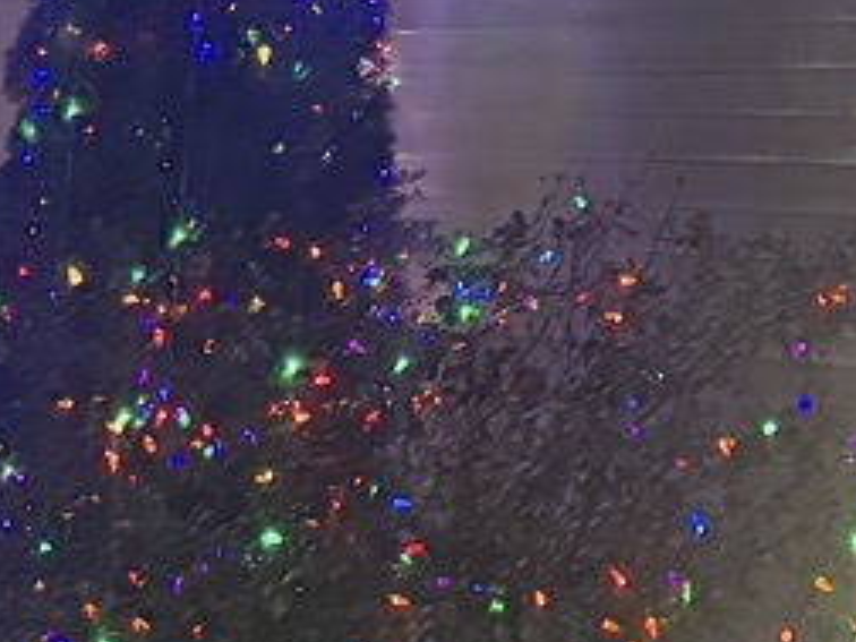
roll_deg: -3.5
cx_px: 1046
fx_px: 3536
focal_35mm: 143
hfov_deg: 13.4
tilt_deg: +15.8
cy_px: -739
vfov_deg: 9.5
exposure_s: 1/40
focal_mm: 6.76
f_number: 1.78
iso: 800
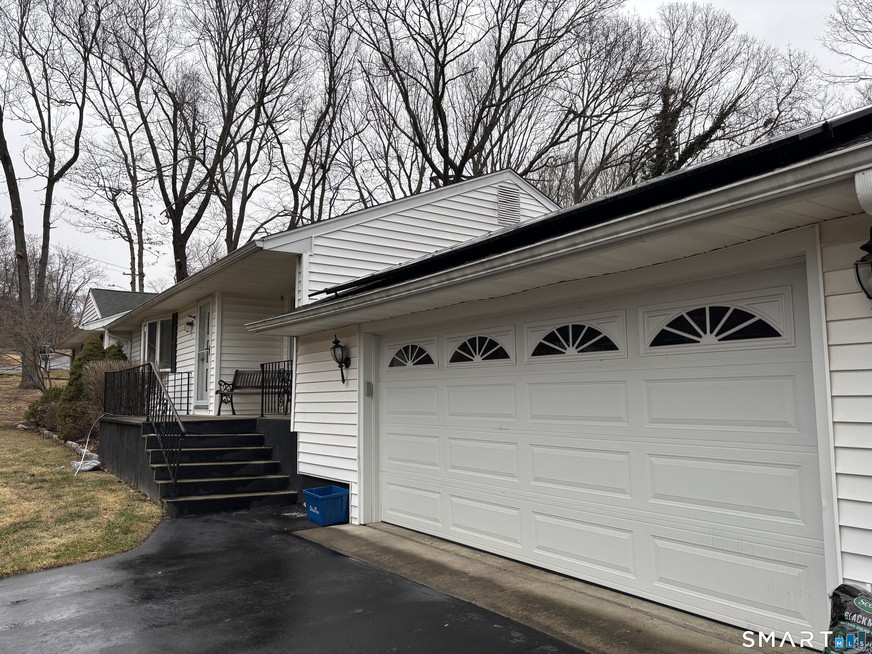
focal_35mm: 26
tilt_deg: +5.8
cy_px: 327
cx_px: 436
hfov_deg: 67.3
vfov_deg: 53.1
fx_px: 655
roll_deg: +0.6
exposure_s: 1/442
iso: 50
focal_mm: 5.96
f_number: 1.6
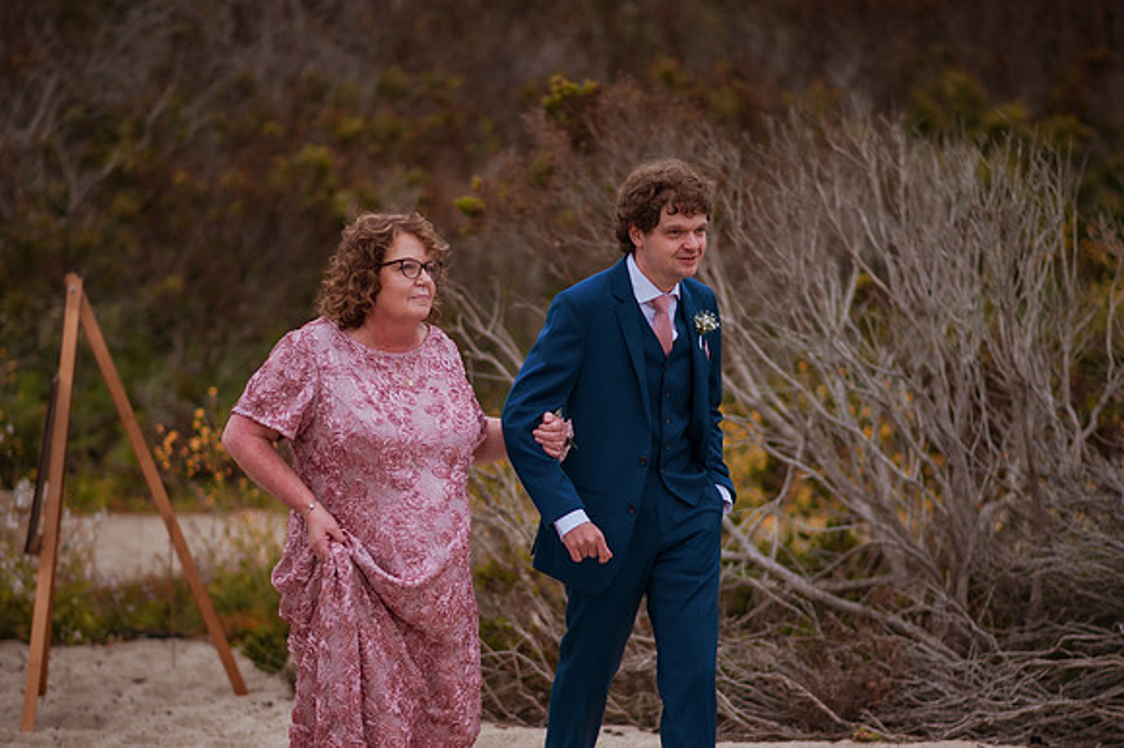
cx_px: 528
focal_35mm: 104
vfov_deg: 13.1
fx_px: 3254
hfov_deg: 19.6
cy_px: 452
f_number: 1.8
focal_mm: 85
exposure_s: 1/1000
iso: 200
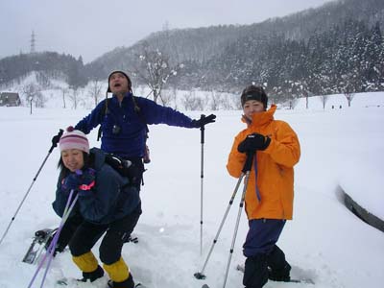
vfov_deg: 37.7
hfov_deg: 49.0
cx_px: 192
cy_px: 144
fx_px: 422
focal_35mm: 38
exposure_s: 1/164
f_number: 7
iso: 71
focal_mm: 6
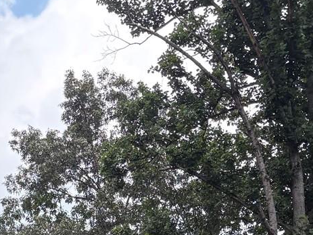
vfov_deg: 11.6
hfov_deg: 16.5
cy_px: 467
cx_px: -50
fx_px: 1040
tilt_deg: +2.0
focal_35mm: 115
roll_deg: -0.7
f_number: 1.6
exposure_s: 1/820
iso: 64
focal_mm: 5.96
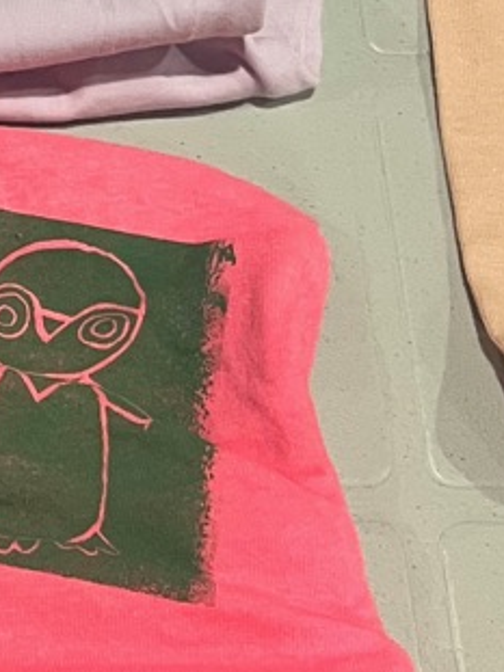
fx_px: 2273
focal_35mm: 117
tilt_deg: -68.6
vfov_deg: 16.8
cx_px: -478
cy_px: 194
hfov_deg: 11.5
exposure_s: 1/60
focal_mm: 5.1
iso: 160
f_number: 1.6
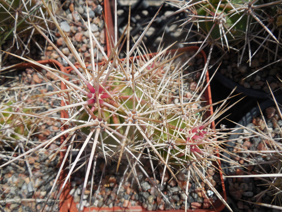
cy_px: 106
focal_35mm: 31
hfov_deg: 58.4
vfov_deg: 45.4
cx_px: 141
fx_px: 253
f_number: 3.6
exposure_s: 1/1250
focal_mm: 5.6
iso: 125
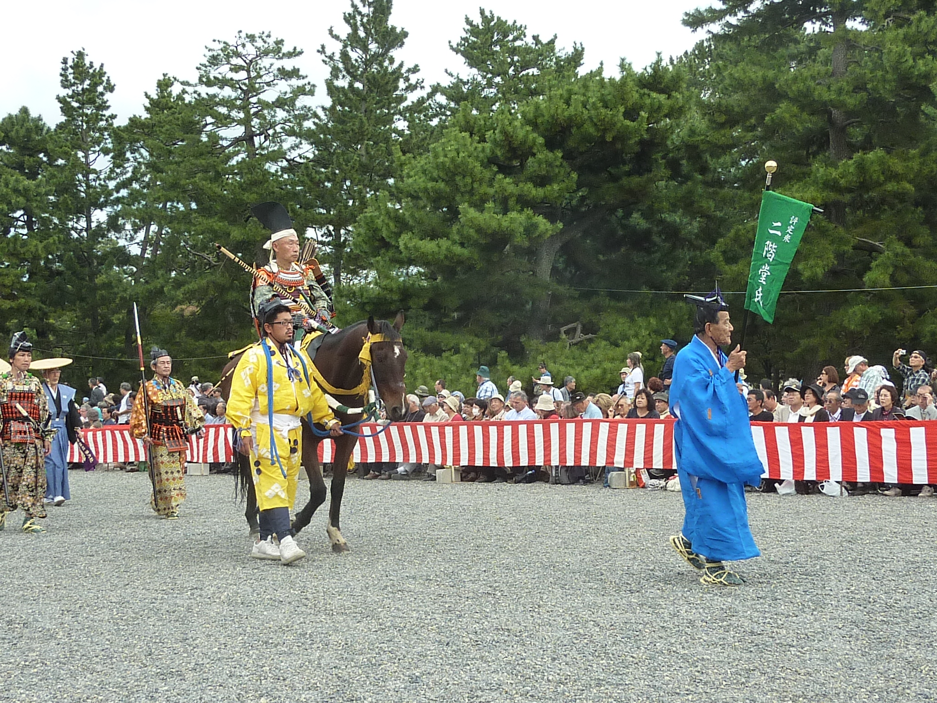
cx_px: 468
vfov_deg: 28.6
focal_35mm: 51
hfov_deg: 37.5
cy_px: 352
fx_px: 1380
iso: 125
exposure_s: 1/250
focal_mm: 4.7
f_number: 4
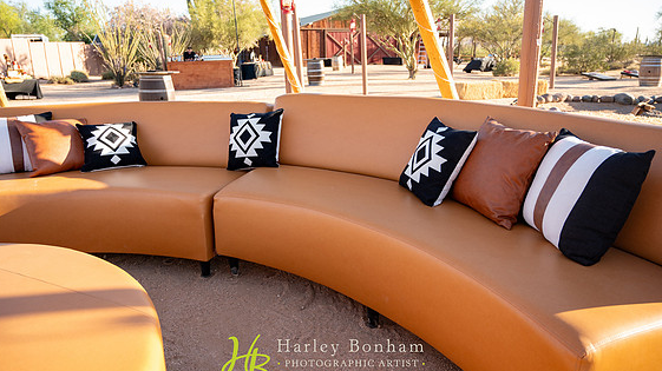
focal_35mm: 26
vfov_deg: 44.3
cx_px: 325
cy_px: 164
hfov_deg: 71.9
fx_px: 456
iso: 100
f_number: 4
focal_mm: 24
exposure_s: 1/160
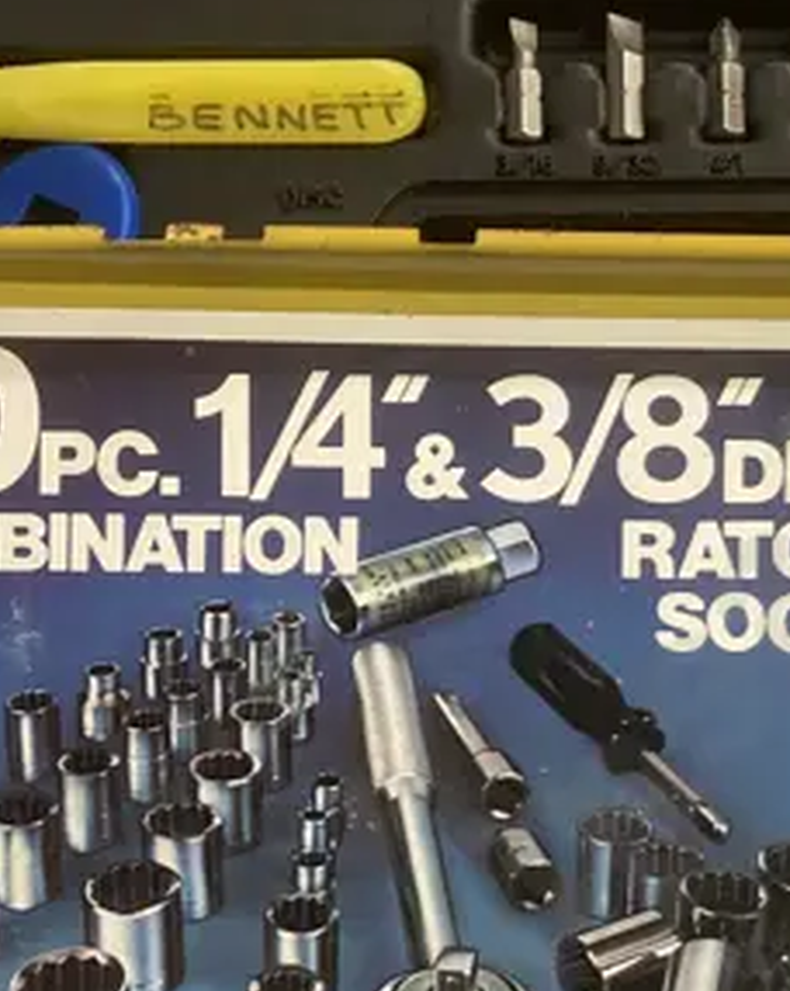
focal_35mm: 98
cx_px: 676
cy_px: 735
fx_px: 2870
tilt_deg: -71.1
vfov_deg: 19.5
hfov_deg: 15.5
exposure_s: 1/50
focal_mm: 3.99
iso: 125
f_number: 1.8
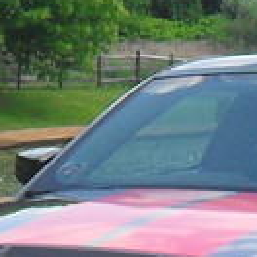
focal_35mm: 250
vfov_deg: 6.9
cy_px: 378
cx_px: 229
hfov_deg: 7.0
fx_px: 2100
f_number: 8.9
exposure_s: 1/90
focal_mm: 6.2
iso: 100
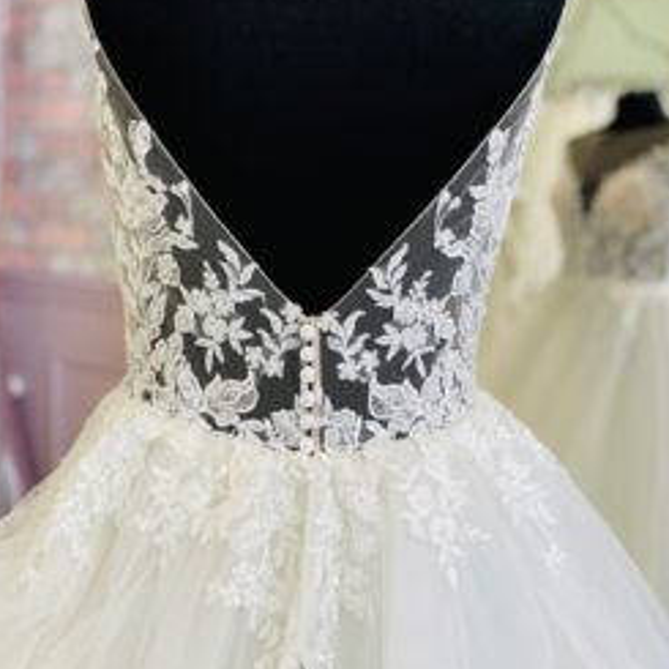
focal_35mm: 40
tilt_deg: -4.1
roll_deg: +0.0
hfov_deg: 41.8
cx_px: 298
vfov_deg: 40.7
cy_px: 171
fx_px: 875
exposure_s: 1/121
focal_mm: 5.1
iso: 64
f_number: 1.6
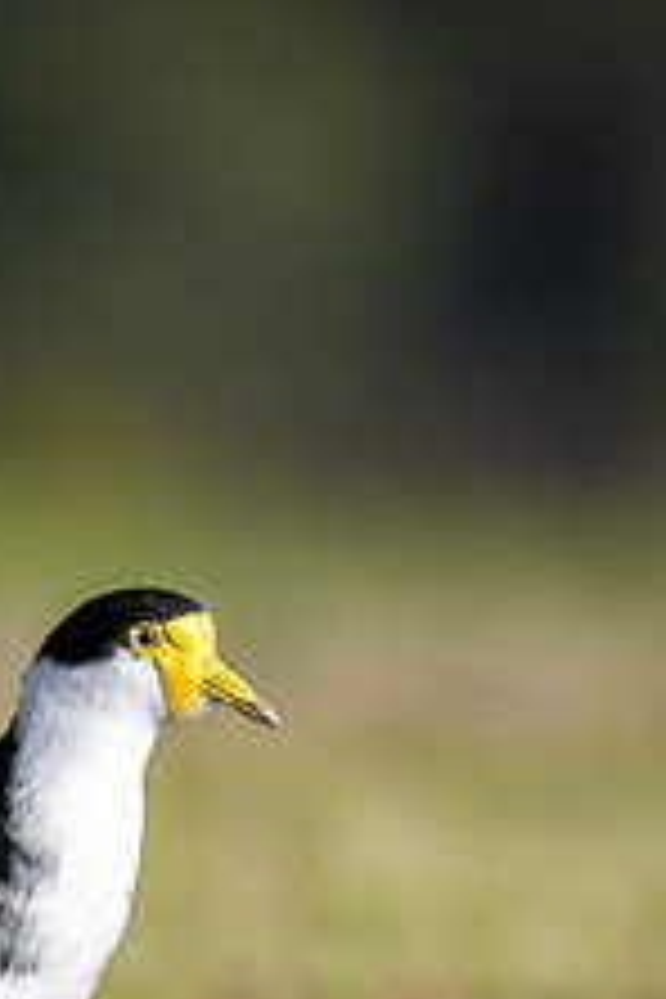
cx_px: 246
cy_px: 768
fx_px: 63543
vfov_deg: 0.9
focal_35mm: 2290
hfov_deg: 0.6
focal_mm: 500
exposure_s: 1/800
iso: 220
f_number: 5.6
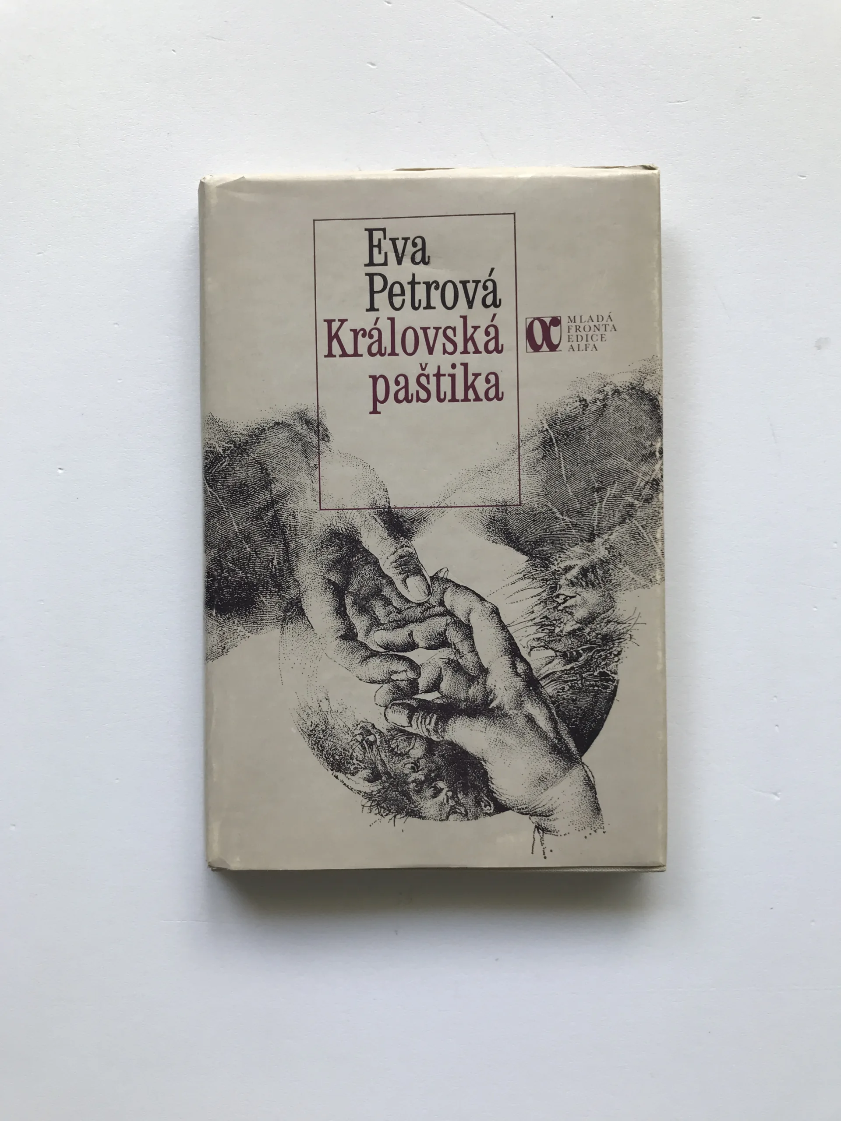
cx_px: 420
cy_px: 560
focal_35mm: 28
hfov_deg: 49.7
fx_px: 907
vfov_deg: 63.4
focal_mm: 3.99
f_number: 1.8
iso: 25
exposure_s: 1/100
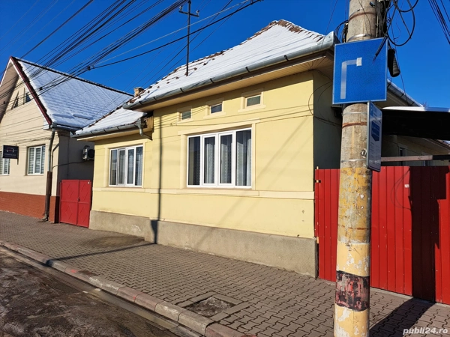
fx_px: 312
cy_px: 168
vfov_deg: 56.8
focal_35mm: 24
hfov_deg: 71.6
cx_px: 225
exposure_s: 1/2825
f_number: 1.8
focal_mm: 5.23
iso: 50
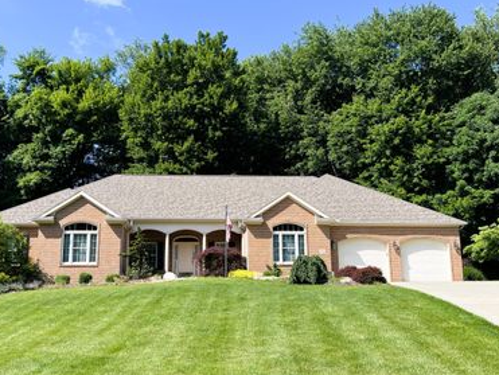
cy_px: 201
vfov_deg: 40.7
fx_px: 505
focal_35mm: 35
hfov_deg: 52.5
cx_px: 219
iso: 50
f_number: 1.5
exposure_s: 1/2571
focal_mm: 5.7
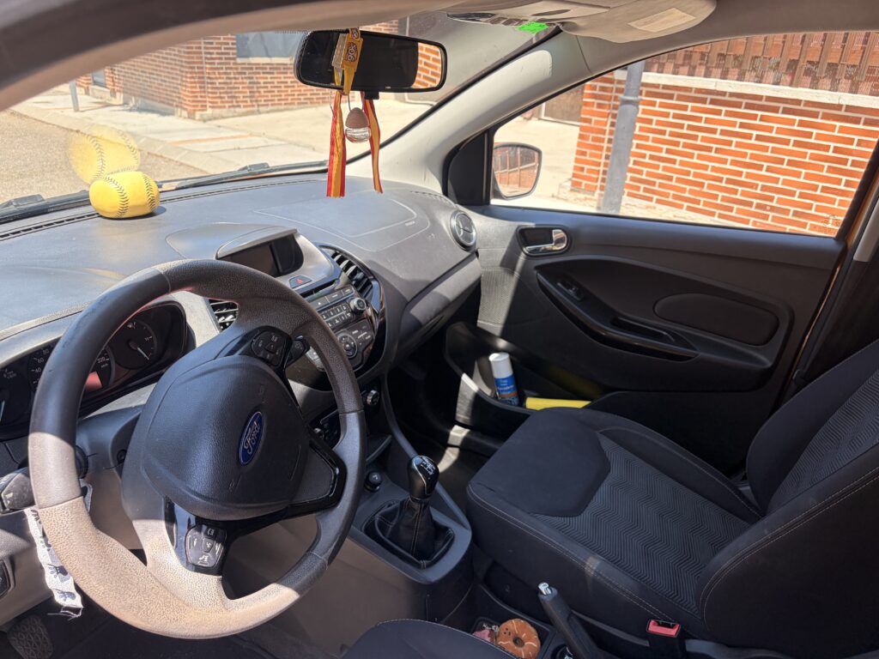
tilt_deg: -23.3
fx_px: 660
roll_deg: -3.4
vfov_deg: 53.1
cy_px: 330
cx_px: 440
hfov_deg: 67.3
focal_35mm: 26
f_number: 1.6
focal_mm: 5.96
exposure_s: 1/607
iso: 64
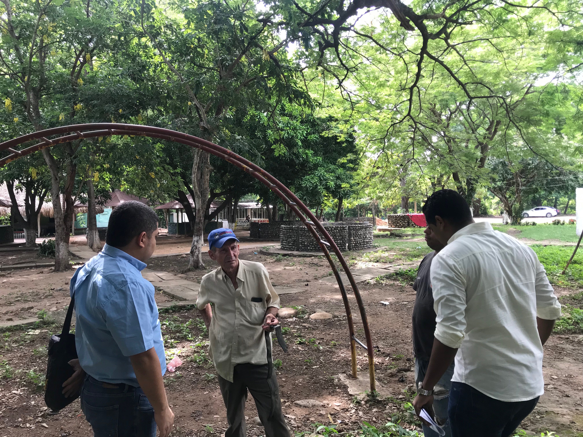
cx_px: 292
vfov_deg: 49.7
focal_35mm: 28
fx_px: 472
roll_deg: +1.5
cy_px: 218
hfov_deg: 63.4
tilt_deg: -3.2
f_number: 1.8
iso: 32
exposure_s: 1/120
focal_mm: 3.99
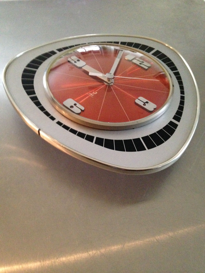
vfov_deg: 55.4
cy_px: 136
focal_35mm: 33
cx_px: 102
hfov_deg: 42.9
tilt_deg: -49.4
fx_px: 261
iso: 800
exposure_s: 1/15
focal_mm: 4.12
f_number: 2.4
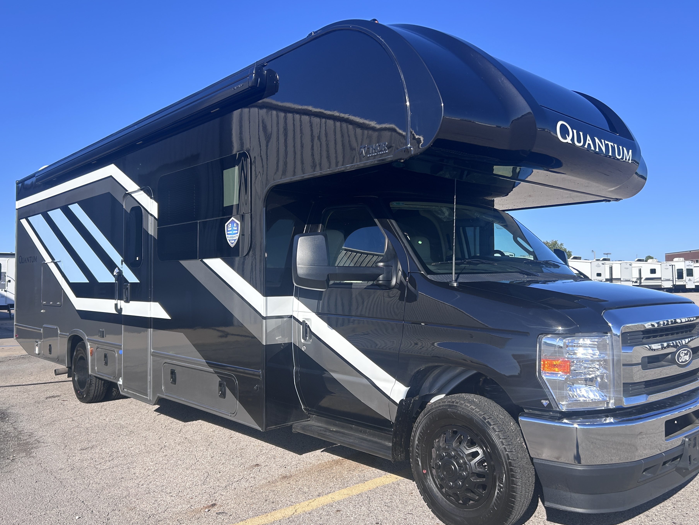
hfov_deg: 61.7
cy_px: 261
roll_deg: +0.4
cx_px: 359
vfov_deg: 48.2
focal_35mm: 29
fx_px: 586
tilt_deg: +4.0
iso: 50
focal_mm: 5.7
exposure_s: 1/2915
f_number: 1.5
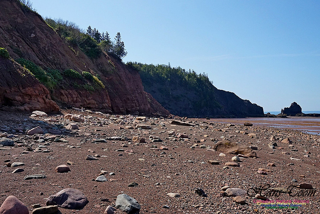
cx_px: 160
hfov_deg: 57.2
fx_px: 293
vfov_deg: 40.0
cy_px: 107
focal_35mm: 33
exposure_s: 1/2000
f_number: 8
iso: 800
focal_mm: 22
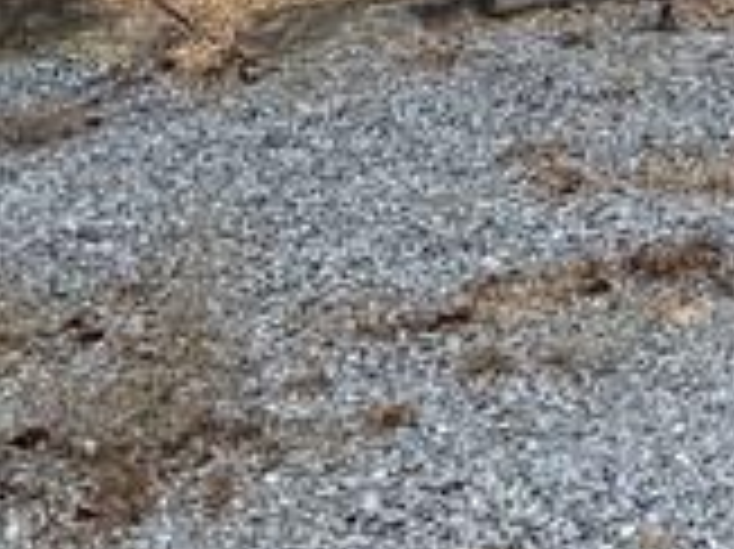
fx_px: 3199
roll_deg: +0.2
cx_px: 1144
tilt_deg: +3.4
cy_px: -891
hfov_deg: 12.4
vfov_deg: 8.7
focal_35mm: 151
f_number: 1.78
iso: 80
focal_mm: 6.76
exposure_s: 1/5319
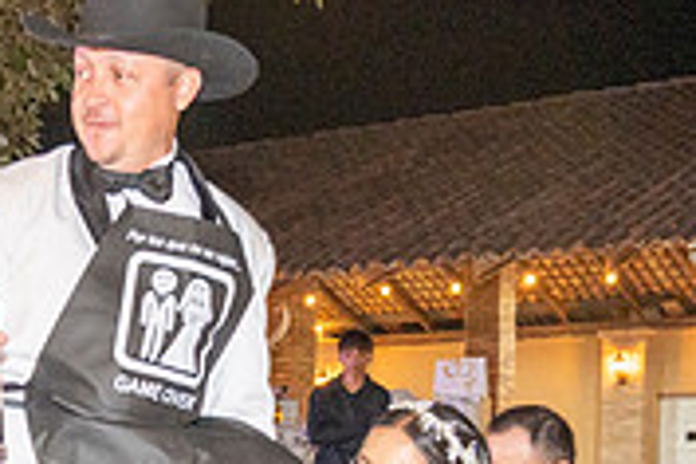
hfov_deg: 21.5
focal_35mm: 92
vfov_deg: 13.9
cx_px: 20
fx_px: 1779
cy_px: 694
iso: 2500
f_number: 5
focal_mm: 28
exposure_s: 1/80
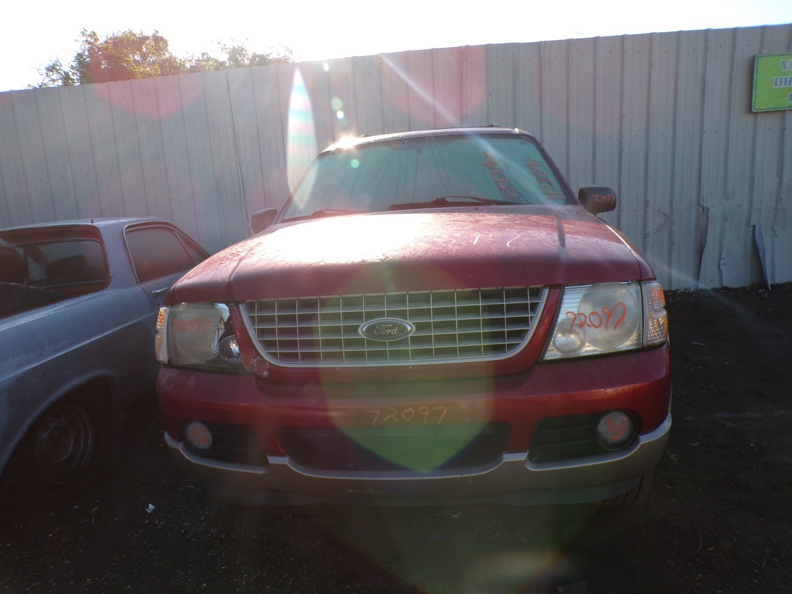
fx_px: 549
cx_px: 396
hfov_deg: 71.6
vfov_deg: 56.8
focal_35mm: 24
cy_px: 297
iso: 100
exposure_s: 1/300
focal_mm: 4.3
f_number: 4.4
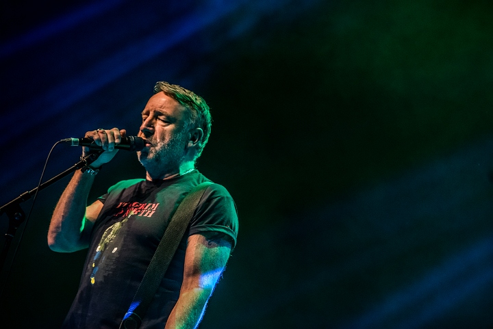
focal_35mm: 165
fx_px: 2261
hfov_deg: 12.4
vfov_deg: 8.3
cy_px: 164
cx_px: 246
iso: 3200
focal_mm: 165
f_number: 2.8
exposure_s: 1/80
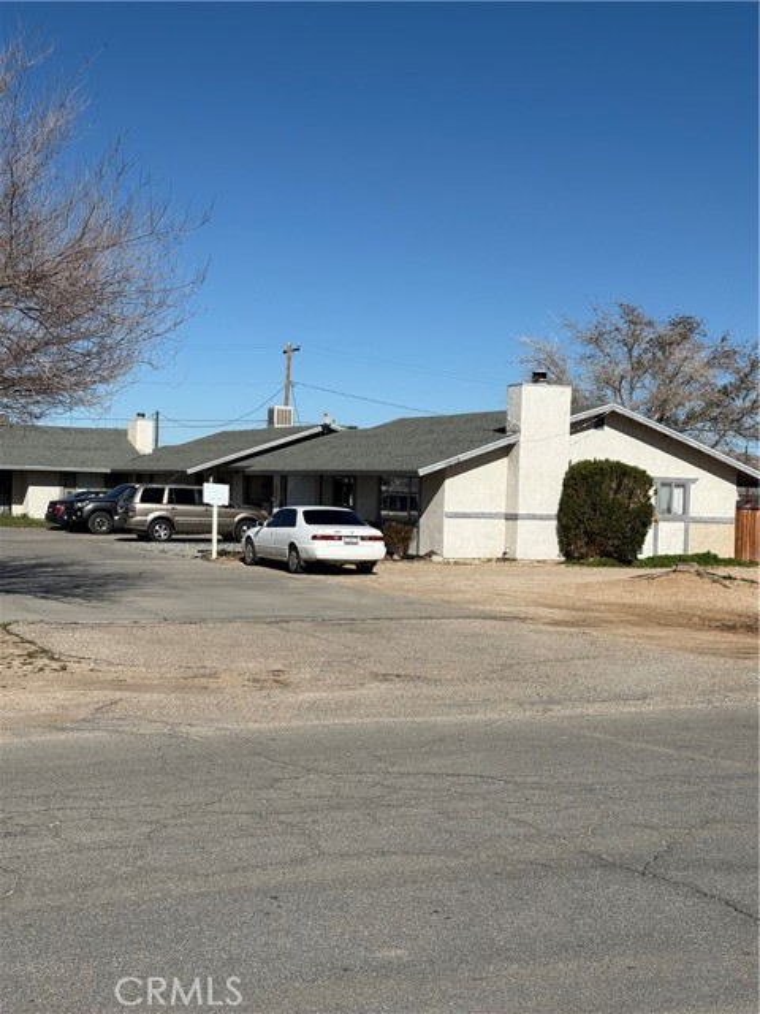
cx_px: 380
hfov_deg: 30.3
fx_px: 1405
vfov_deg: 39.7
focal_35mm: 48
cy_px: 507
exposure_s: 1/11364
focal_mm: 6.76
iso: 64
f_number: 1.78
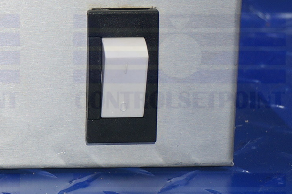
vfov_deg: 8.2
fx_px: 1342
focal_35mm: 166
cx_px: -110
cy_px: -38
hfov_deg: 12.0
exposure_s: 1/60
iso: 250
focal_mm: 33
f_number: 5
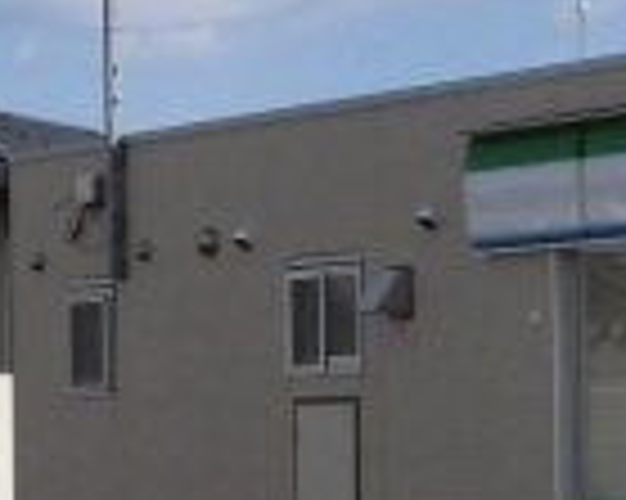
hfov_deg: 9.3
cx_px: 1275
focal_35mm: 193
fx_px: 3573
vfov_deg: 8.0
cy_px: 131
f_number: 9.7
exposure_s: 1/250
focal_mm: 7.72
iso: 100
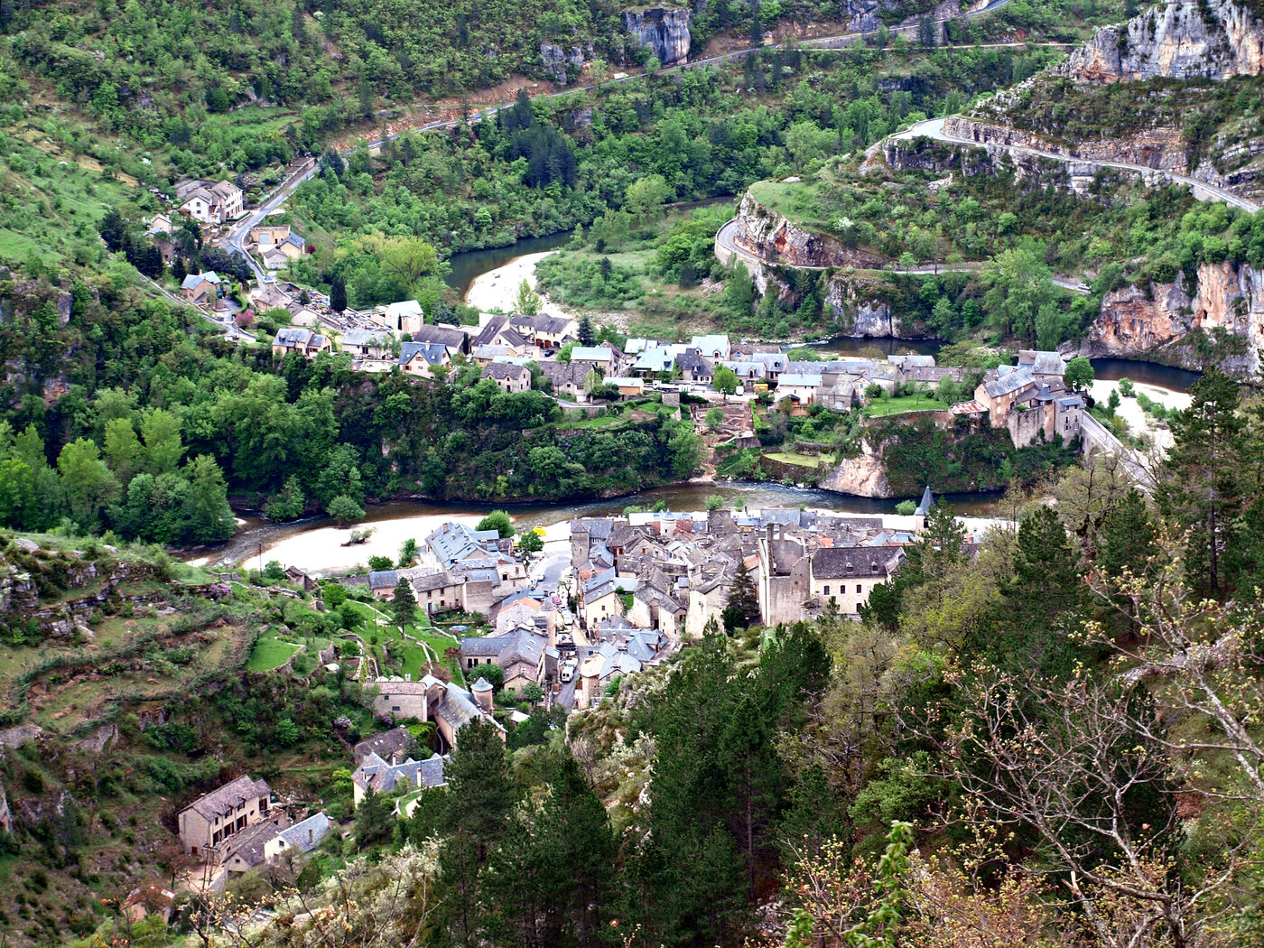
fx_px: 2921
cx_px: 632
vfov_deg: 18.4
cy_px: 474
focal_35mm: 80
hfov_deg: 24.4
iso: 200
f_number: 6.3
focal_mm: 40
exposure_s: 1/100
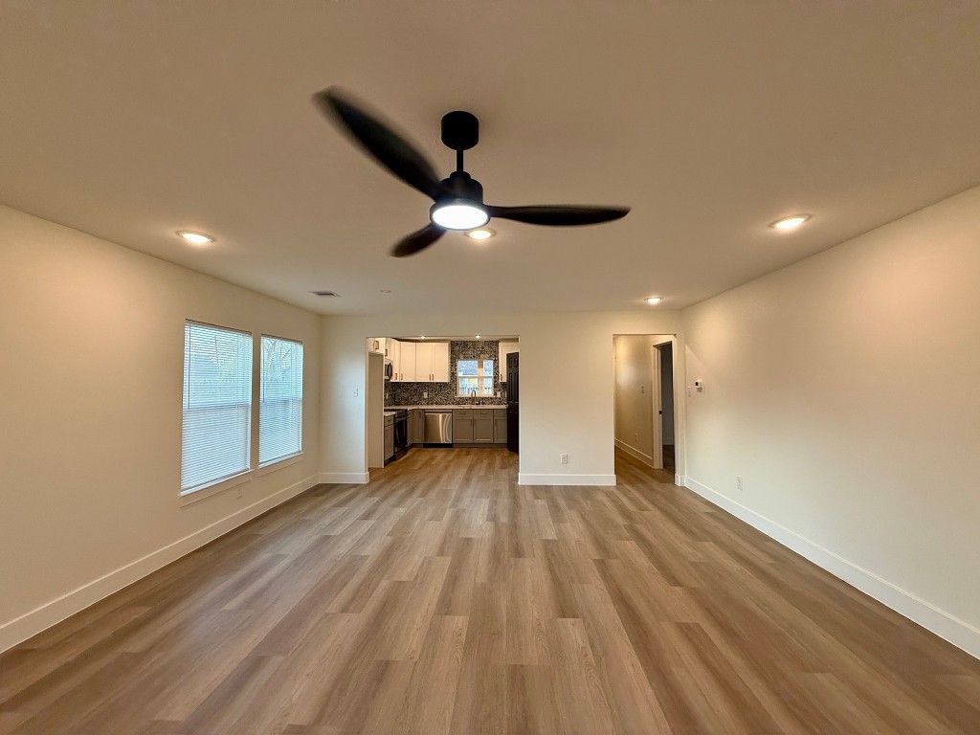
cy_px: 368
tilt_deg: +2.0
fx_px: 396
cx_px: 490
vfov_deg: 85.7
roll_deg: +0.3
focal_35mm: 14
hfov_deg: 102.1
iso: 160
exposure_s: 1/120
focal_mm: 2.22
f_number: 2.2
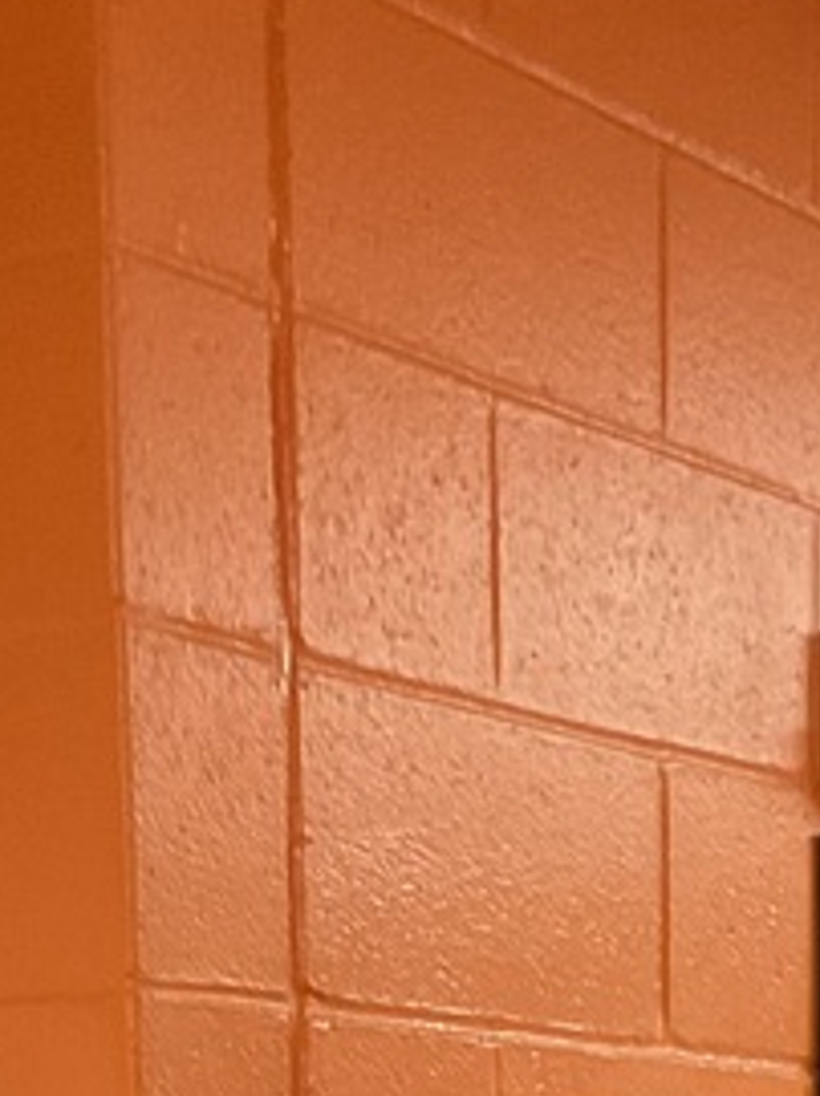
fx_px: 3480
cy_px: 1827
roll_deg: -1.3
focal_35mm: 110
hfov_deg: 13.4
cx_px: 560
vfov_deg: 15.8
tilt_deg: -7.6
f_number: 1.8
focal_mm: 3
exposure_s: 1/60
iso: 250
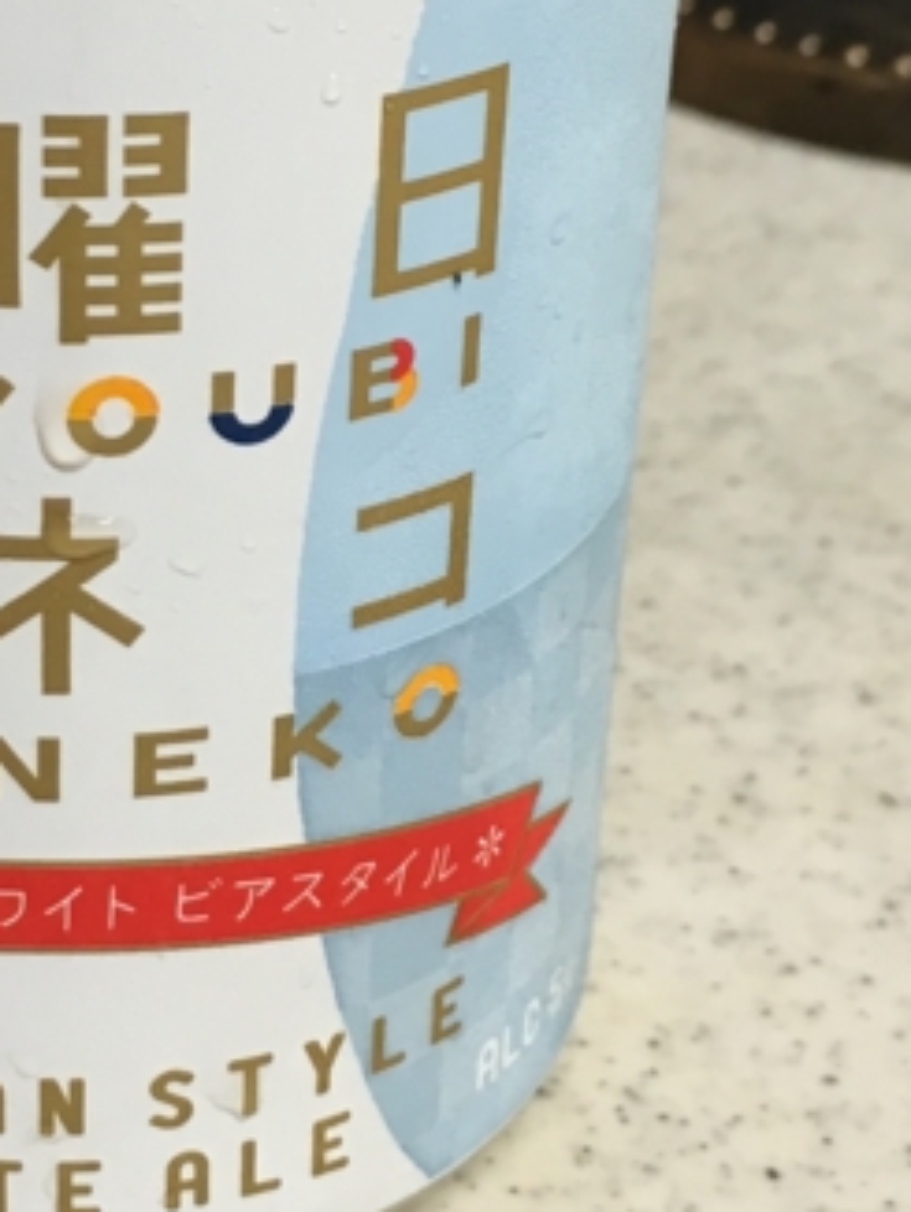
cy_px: 375
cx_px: 167
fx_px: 3189
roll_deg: -1.1
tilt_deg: -28.8
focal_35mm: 91
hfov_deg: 16.1
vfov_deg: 21.4
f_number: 2.2
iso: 80
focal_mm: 4.15
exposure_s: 1/33
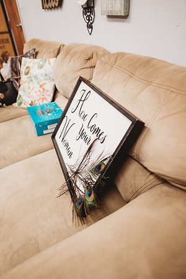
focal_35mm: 24
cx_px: 93
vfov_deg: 73.7
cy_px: 140
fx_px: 186
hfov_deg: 53.1
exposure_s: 1/125
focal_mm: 24
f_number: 2.2
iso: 200
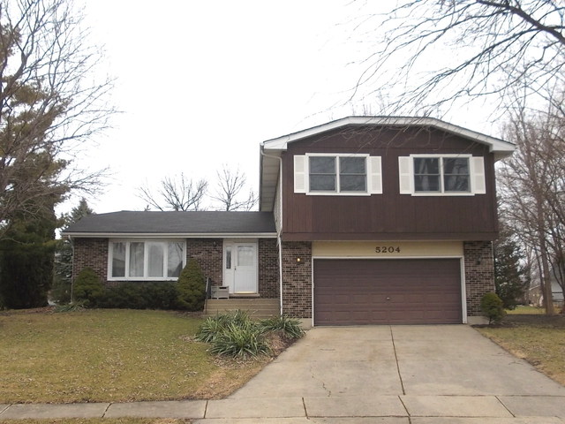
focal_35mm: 38
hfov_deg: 49.0
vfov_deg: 37.7
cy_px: 212
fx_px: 620
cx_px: 282
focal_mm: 5.3
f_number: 3.1
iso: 80
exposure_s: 1/200
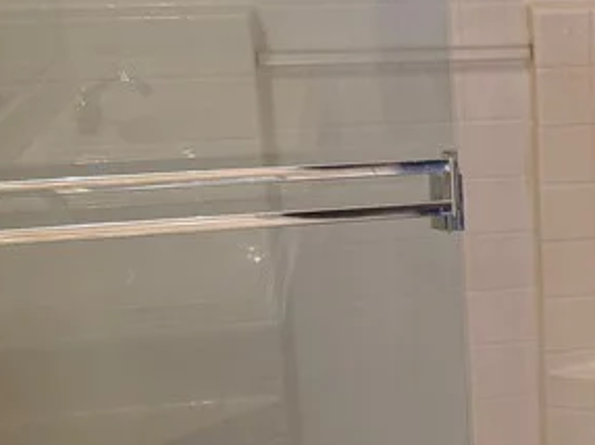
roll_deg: -0.6
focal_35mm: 86
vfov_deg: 17.1
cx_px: 886
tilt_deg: -15.5
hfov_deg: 19.8
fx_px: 1477
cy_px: 193
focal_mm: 6.76
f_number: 1.78
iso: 200
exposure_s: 1/120
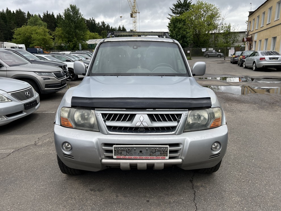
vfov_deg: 51.4
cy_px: 106
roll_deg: +1.8
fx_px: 219
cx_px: 136
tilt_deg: -12.9
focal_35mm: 27
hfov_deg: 65.3
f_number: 1.5
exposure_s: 1/1029
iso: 50
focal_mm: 5.7
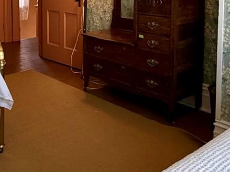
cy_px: -1
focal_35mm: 51
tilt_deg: -4.9
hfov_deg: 36.4
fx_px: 339
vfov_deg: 26.9
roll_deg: +0.2
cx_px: 51
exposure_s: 1/120
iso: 400
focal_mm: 2.22
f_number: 2.2
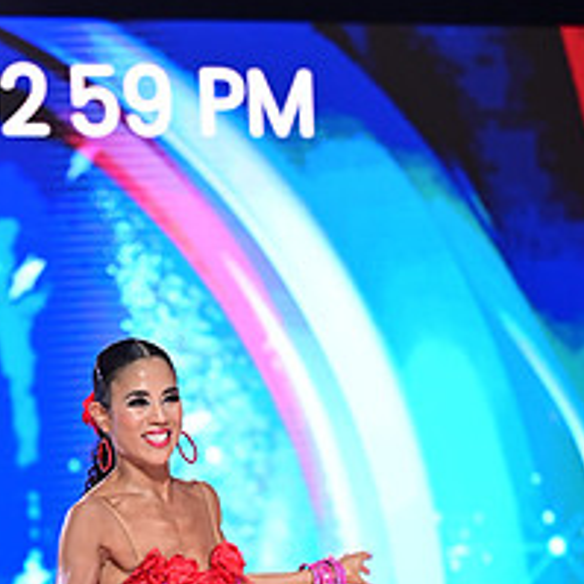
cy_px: 784
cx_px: 26
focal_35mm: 240
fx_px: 4581
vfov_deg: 7.2
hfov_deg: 7.3
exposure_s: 1/400
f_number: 2.8
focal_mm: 97
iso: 2000
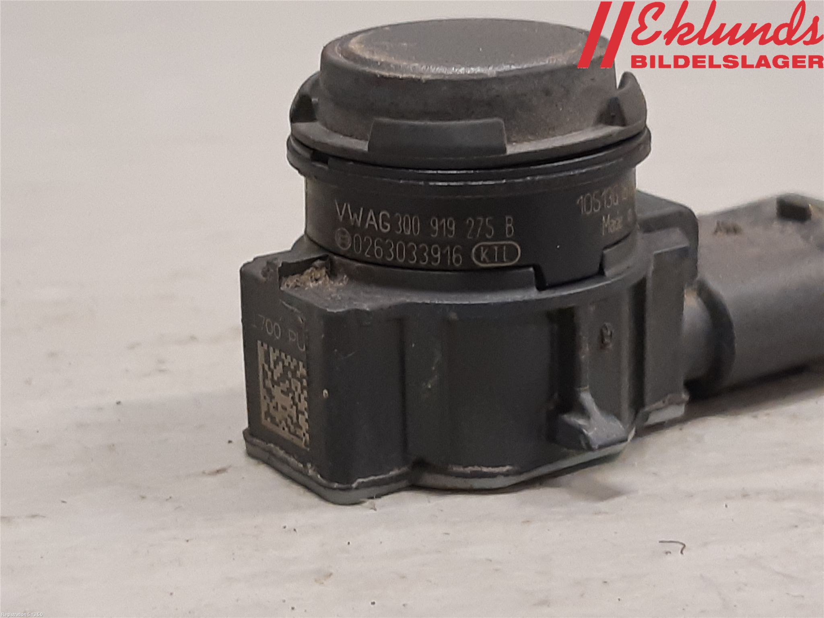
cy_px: 309
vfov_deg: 53.1
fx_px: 619
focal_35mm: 26
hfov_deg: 67.3
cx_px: 412
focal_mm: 3.93
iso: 160
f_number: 1.7
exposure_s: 1/50
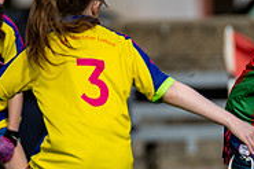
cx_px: 317
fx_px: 9946
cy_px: 148
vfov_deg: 1.0
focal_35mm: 1411
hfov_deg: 1.5
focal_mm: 300
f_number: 2.8
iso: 125
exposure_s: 1/6400
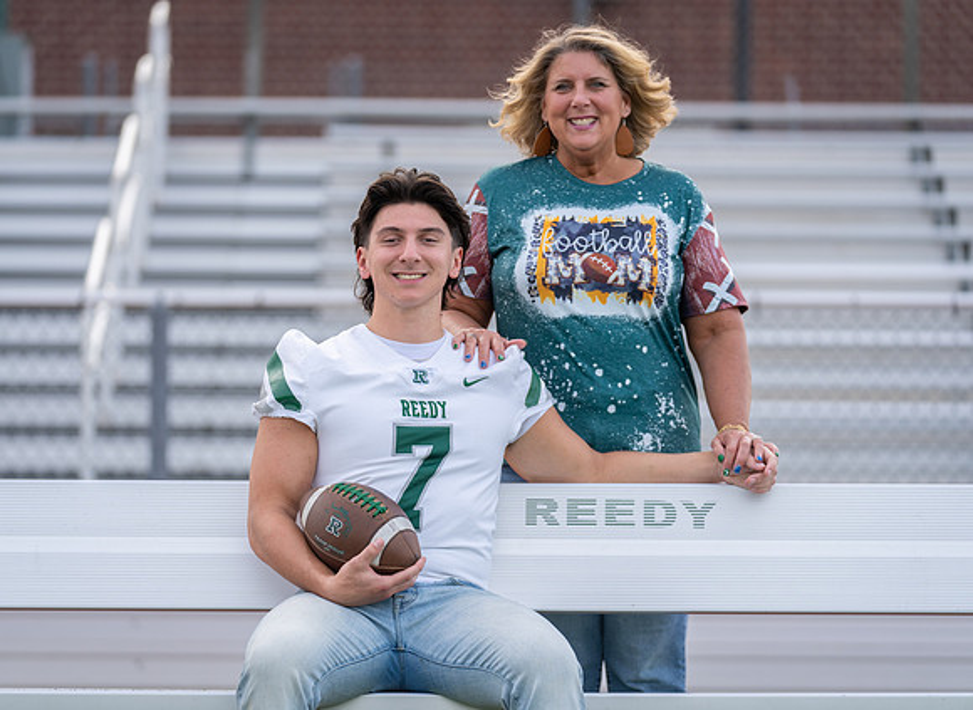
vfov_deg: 8.9
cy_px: 347
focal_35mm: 164
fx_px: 4567
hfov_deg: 12.2
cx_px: 429
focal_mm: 151
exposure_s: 1/500
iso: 100
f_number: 2.8
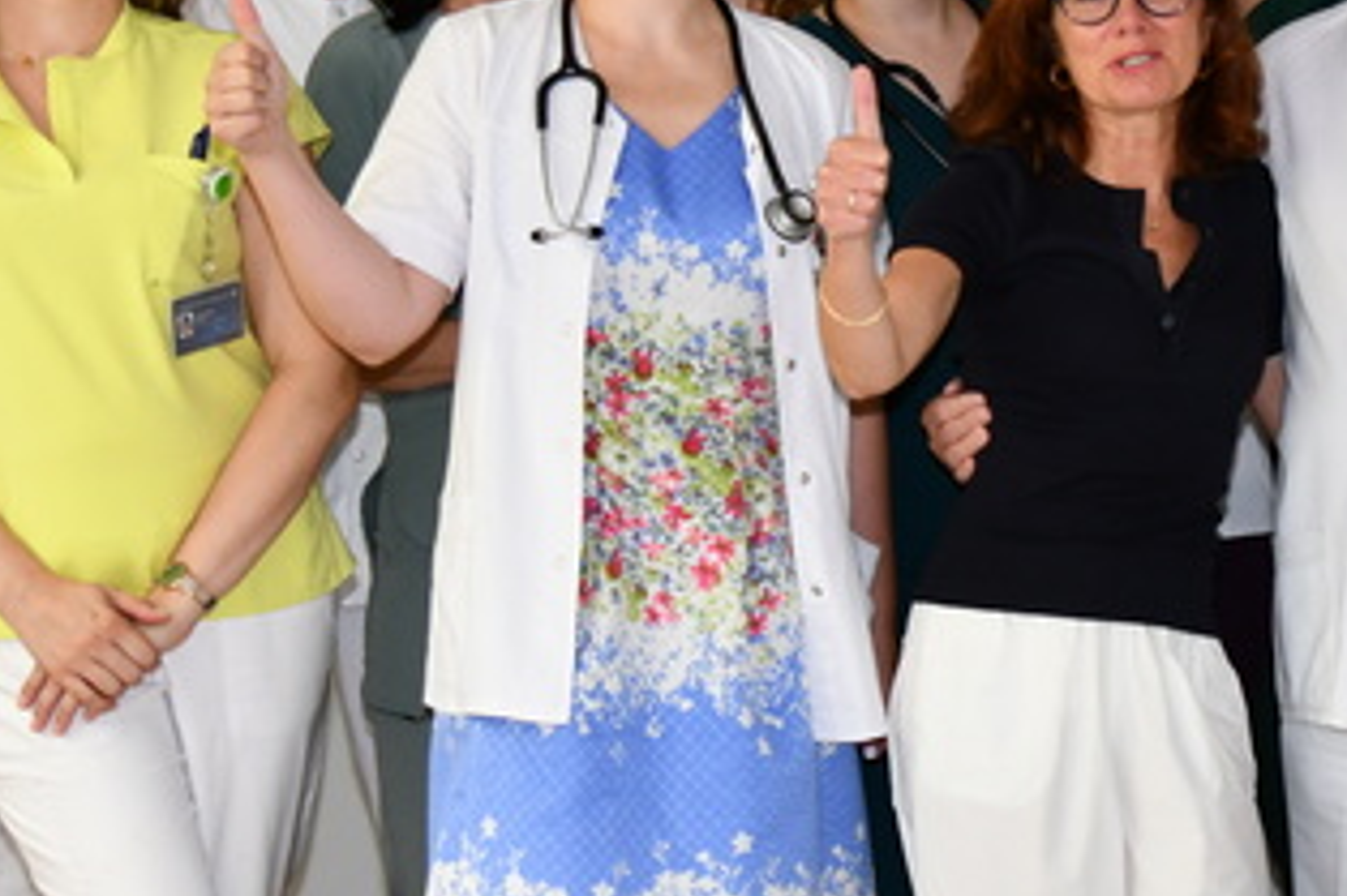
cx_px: 1137
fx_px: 4375
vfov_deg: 11.7
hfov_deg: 17.3
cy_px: 532
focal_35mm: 117
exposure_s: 1/60
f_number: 5
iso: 720
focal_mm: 34
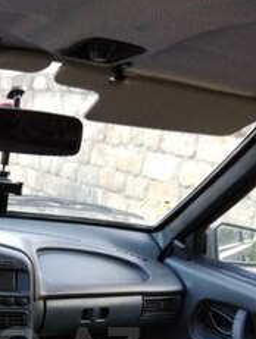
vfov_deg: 37.0
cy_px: 349
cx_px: -10
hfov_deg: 29.7
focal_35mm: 45
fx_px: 443
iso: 400
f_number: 2
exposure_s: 1/25
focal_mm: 3.57
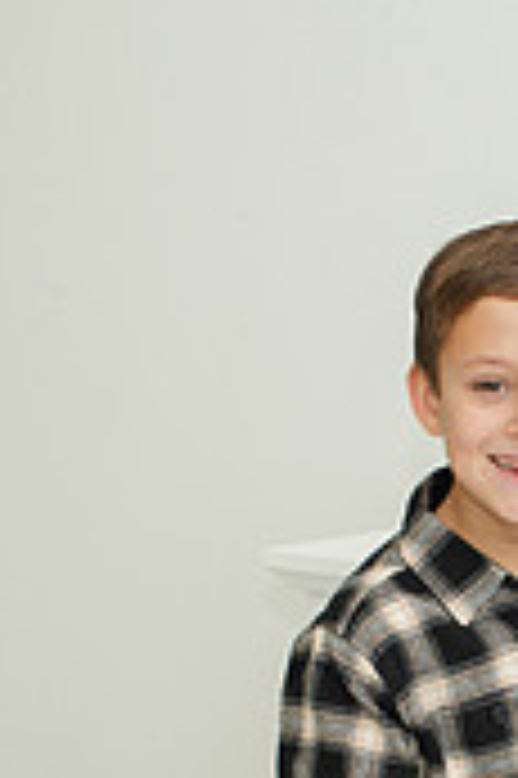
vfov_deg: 14.6
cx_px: 636
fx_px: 2963
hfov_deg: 9.8
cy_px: 895
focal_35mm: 137
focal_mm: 35
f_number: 3.5
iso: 220
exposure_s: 1/200
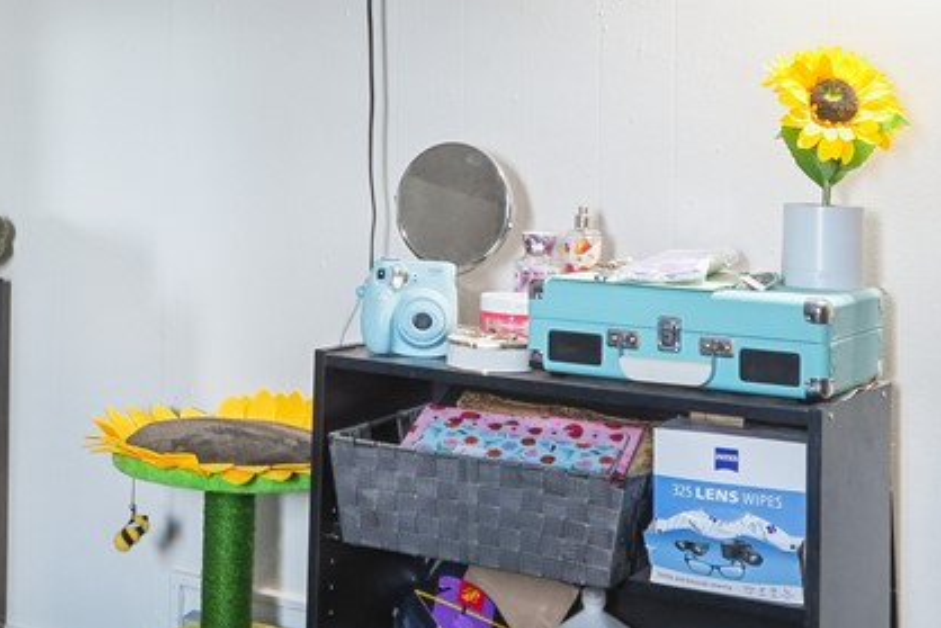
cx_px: 195
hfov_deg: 28.6
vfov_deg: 19.3
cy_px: 28
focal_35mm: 69
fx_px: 1804
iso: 400
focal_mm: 17
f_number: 10
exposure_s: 1/5
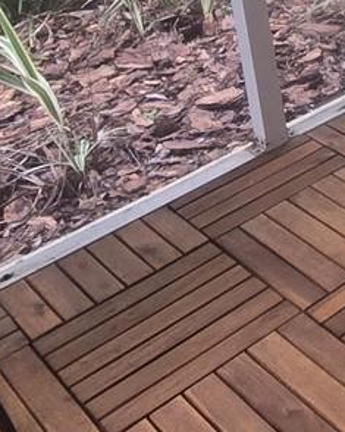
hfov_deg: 17.8
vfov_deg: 23.5
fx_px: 881
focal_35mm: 69
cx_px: 621
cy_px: -168
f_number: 2.2
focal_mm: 2.2
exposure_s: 1/60
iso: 125
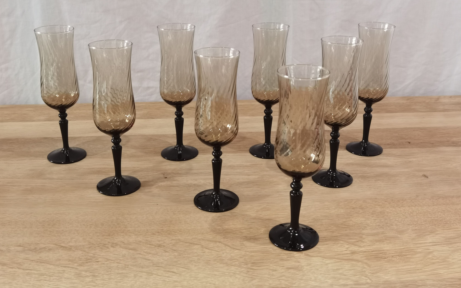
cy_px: 118
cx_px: 229
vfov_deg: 30.5
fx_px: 528
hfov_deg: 47.2
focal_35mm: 42
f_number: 1.9
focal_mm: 6.71
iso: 160
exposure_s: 1/100
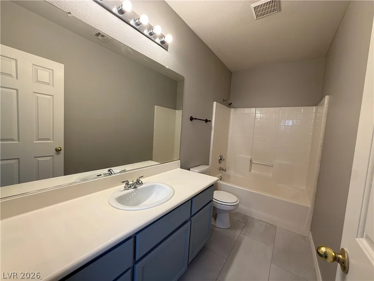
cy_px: 140
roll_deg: -3.3
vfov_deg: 85.7
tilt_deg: -3.8
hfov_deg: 102.1
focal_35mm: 14
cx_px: 187
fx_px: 151
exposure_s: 1/120
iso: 100
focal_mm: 2.22
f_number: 2.2
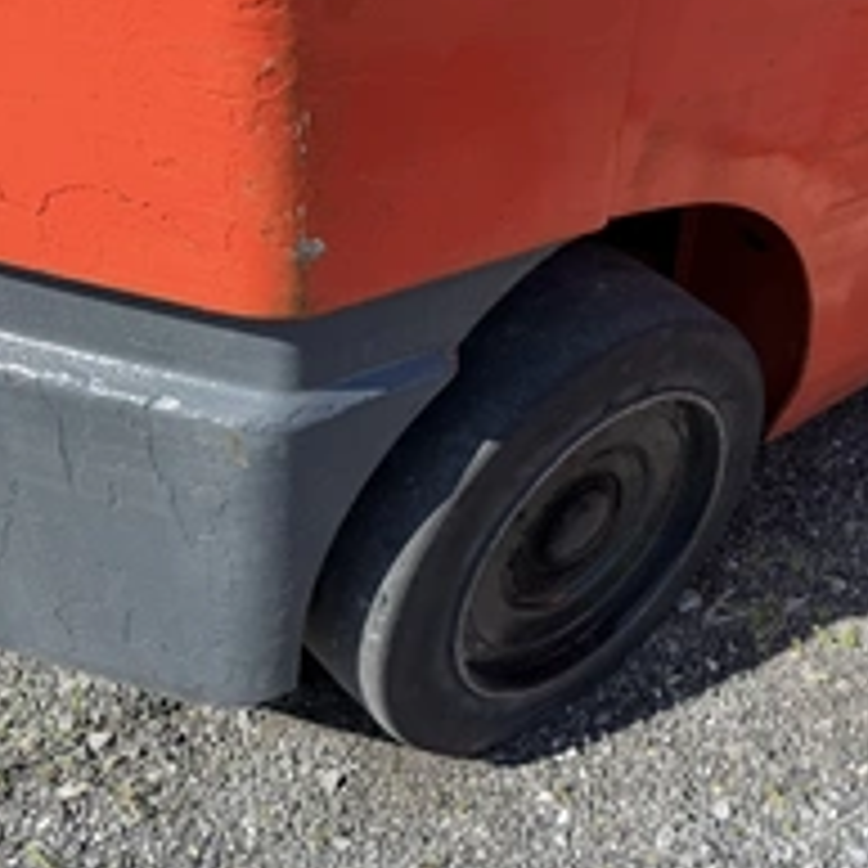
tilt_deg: -34.0
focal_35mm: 44
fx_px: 1248
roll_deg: -9.0
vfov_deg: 38.2
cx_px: 693
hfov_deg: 37.0
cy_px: 351
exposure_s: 1/1770
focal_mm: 6.76
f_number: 1.78
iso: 80
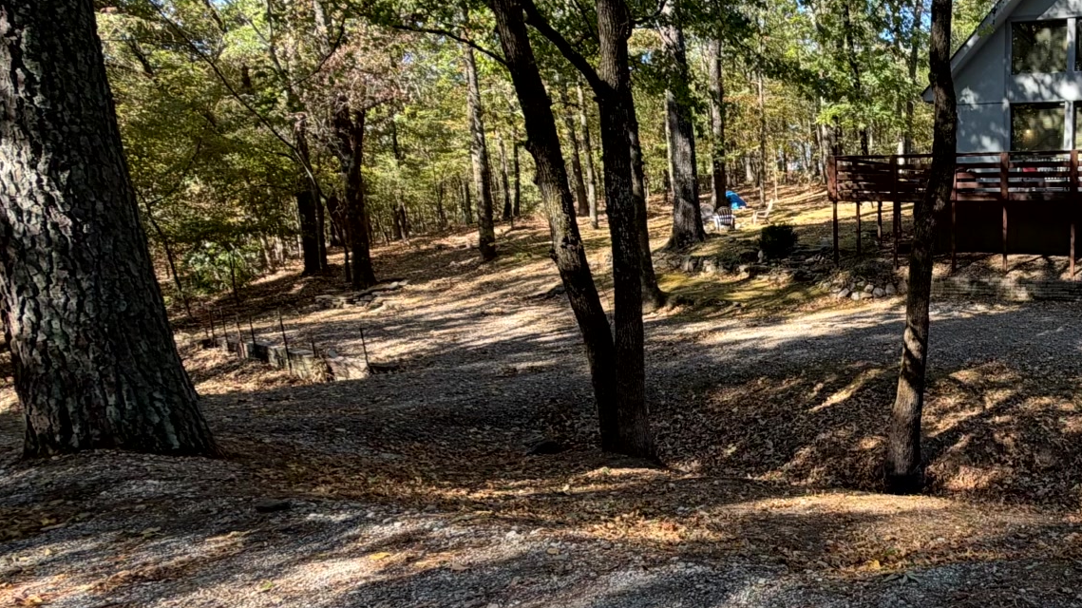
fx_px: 803
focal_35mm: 28
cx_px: 941
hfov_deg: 59.5
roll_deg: +0.4
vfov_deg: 41.4
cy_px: 343
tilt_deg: -9.6
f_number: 2.2
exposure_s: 1/128
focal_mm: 2.22
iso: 40
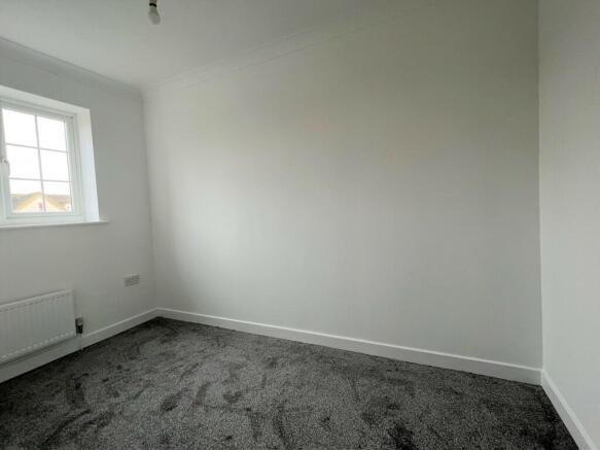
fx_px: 225
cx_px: 300
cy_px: 225
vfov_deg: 89.9
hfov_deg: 106.2
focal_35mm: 13
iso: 125
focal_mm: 1.57
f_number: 1.8
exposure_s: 1/50
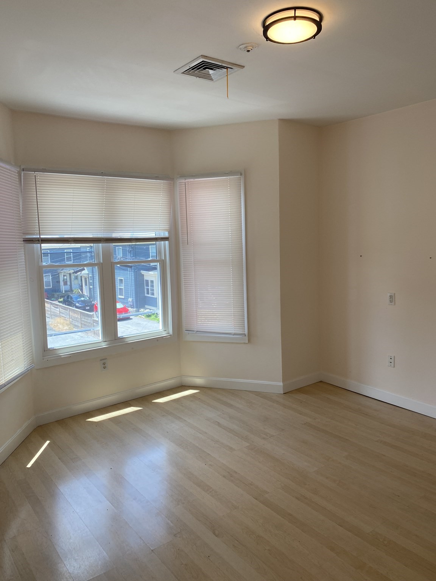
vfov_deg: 67.3
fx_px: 437
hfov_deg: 53.1
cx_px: 218
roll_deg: +1.3
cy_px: 290
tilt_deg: -4.5
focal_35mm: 26
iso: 32
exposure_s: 1/173
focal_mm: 4.25
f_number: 1.8
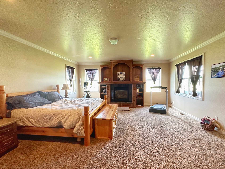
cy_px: 89
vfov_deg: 81.7
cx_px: 115
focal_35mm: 15
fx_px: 98
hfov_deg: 98.1
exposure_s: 1/60
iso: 320
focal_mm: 2.22
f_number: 2.2
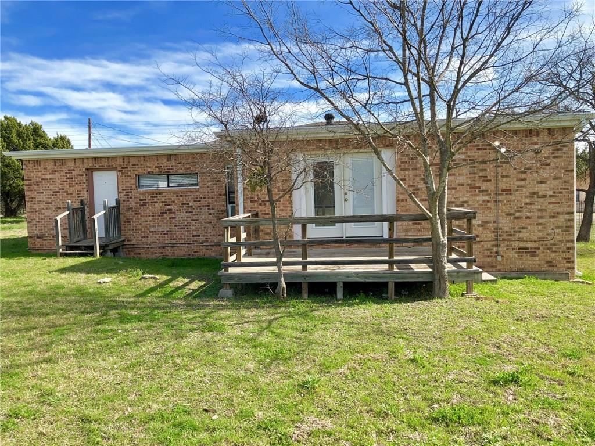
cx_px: 298
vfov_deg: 49.7
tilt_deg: -2.3
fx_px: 481
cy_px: 223
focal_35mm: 28
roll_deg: +2.7
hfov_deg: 63.4
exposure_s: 1/1389
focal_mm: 4
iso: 20
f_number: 1.8
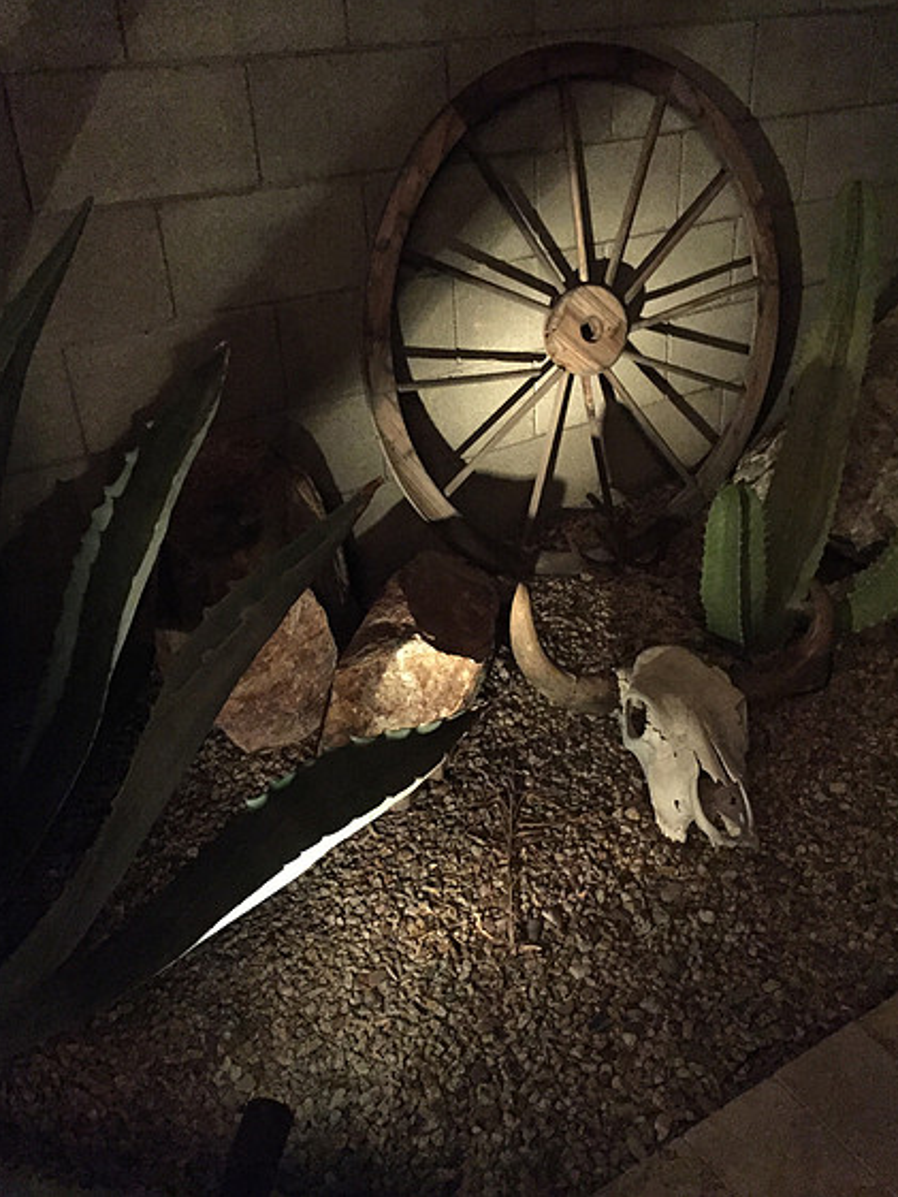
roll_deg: +2.6
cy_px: 580
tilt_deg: -27.6
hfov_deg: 46.8
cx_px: 455
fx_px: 1037
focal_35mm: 30
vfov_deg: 59.9
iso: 2000
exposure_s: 1/15
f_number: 2.2
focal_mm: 4.15
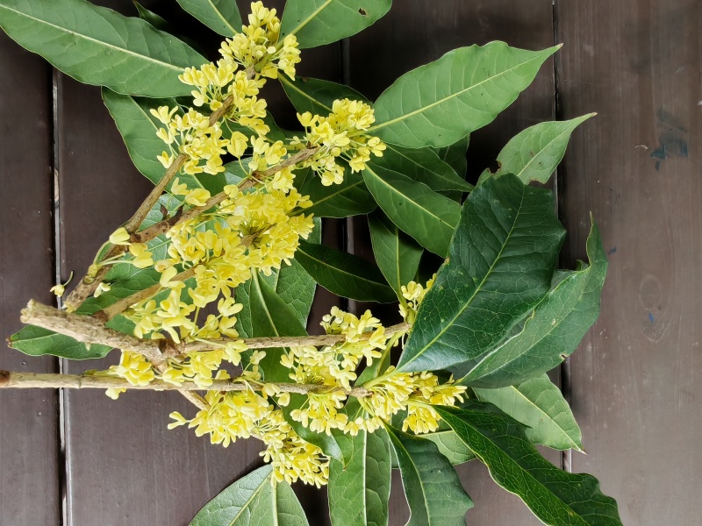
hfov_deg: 65.3
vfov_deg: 51.4
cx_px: 351
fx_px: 548
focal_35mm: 27
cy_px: 263
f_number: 2.2
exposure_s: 1/50
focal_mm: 1.96
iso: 64
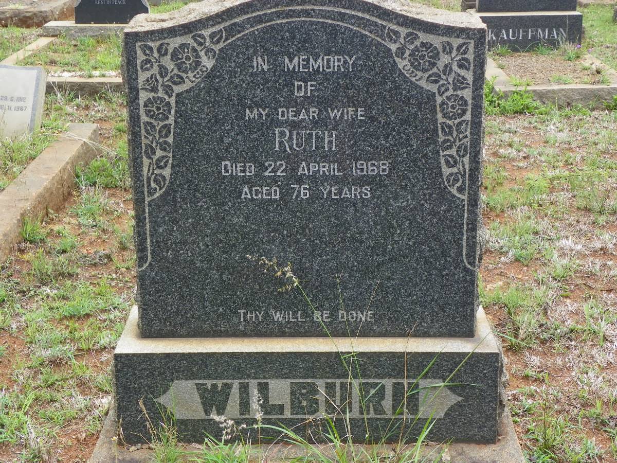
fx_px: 1266
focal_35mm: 71
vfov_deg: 20.7
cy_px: 232
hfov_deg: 27.4
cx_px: 308
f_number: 3.5
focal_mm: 12.6
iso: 64
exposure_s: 1/160
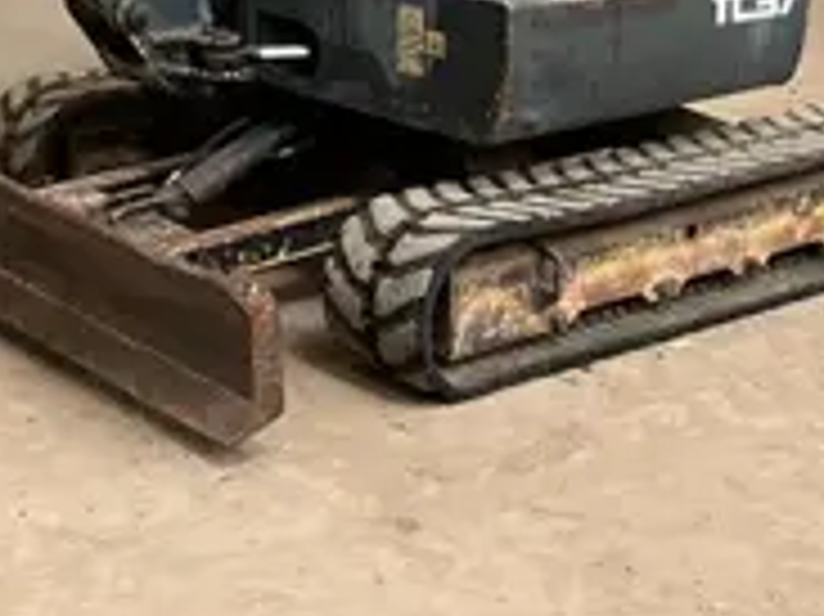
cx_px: -9
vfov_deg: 18.1
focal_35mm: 76
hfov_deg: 24.5
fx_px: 1808
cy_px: -189
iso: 80
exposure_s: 1/60
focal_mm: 3
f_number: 1.8
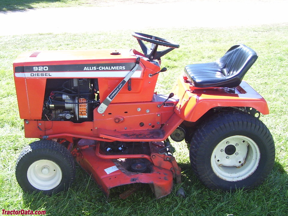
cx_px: 144
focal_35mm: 34
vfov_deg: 41.8
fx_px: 283
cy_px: 108
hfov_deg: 54.0
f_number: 2.7
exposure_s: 1/350
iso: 80
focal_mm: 5.6
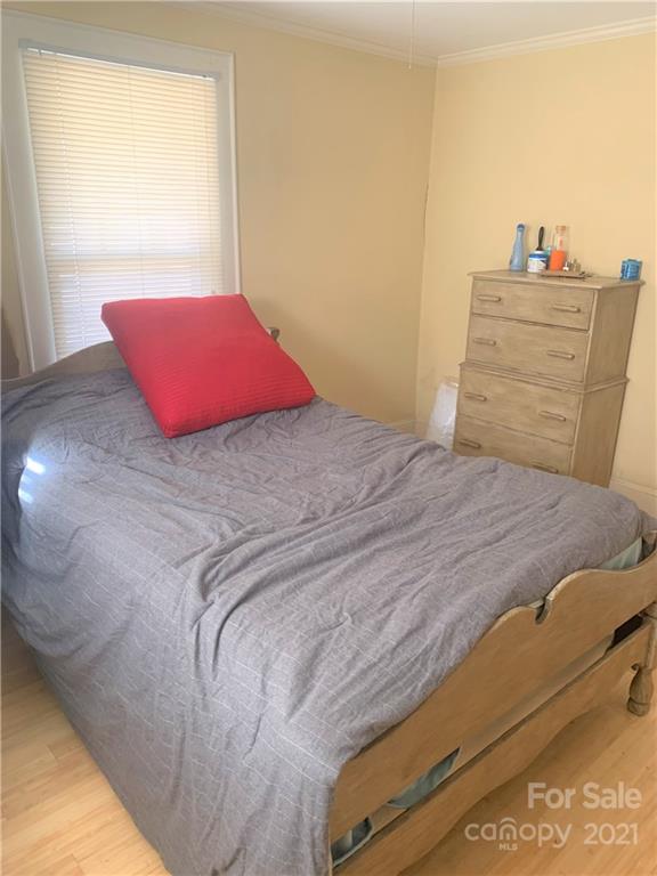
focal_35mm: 26
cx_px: 328
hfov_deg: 53.1
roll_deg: -2.0
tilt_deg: -16.6
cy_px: 438
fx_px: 658
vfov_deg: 67.3
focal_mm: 4.25
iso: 250
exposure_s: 1/60
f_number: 1.8
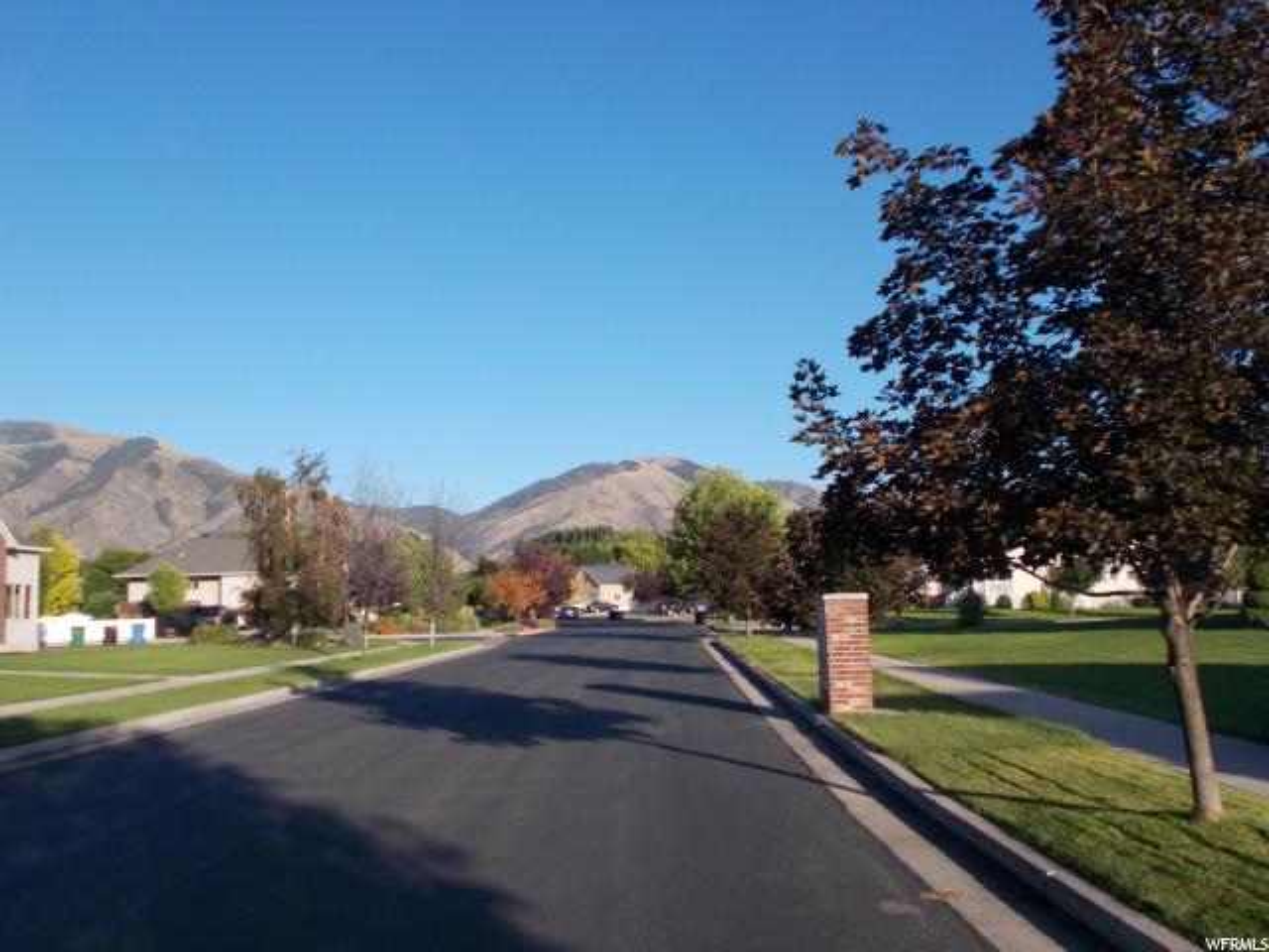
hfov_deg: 54.0
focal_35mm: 34
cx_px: 634
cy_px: 476
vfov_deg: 41.8
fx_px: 1246
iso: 80
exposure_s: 1/100
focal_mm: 6
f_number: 9.2
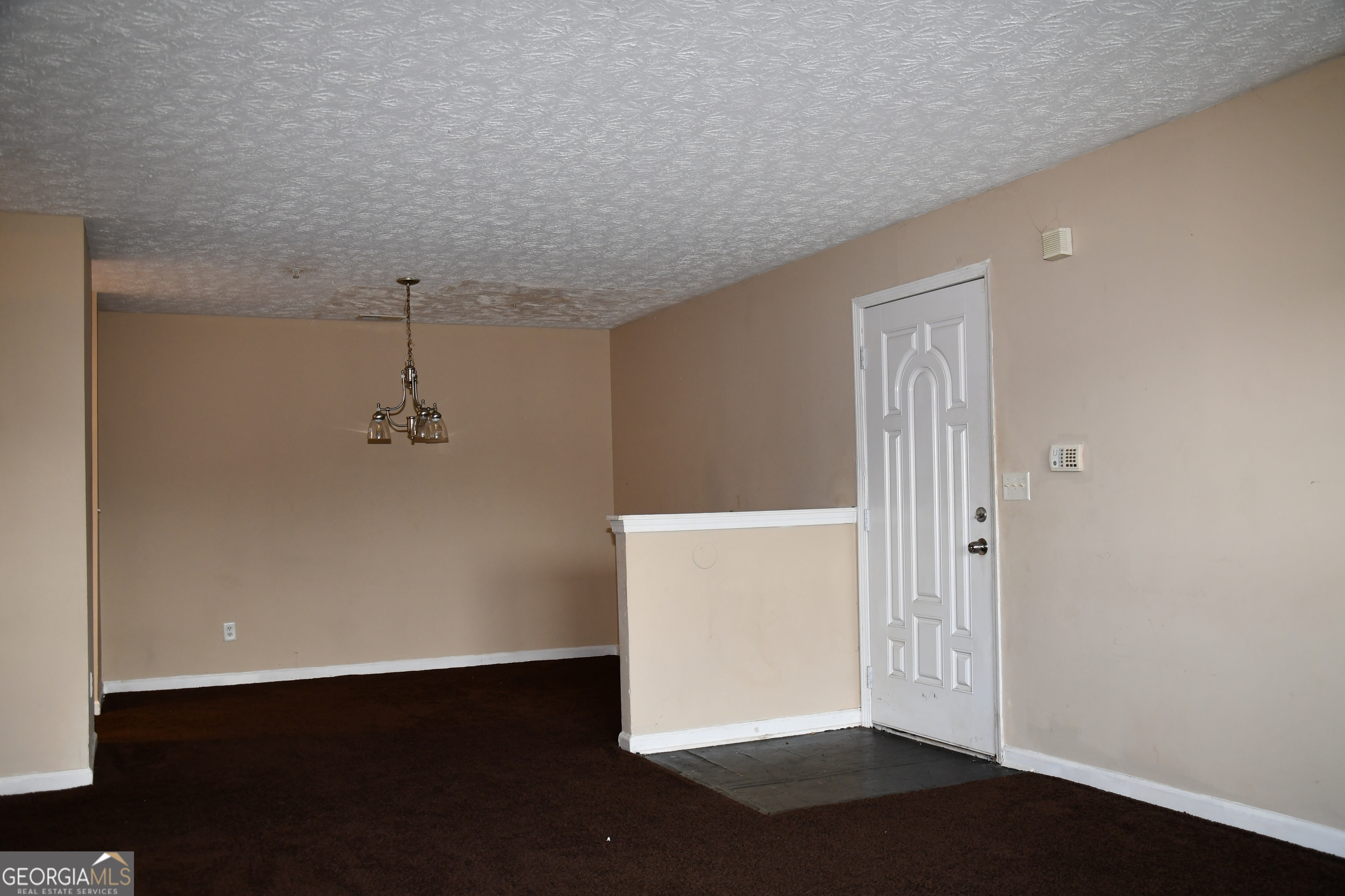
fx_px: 1158
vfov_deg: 42.3
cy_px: 448
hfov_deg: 60.3
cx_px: 672
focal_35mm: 31
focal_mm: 21
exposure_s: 1/60
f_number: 4
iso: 500
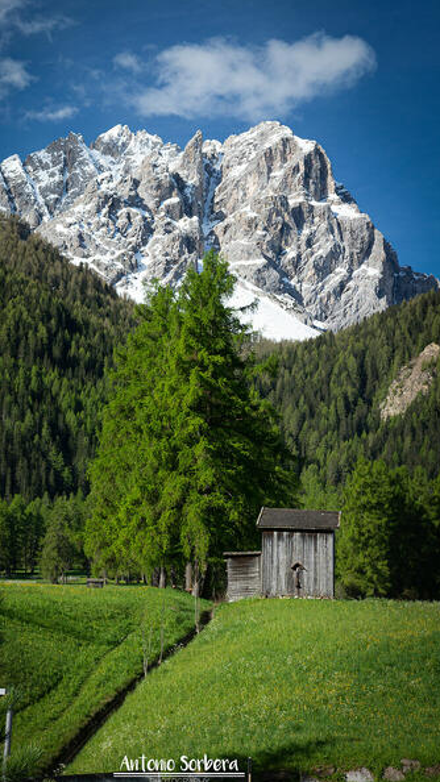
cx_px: 179
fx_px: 1152
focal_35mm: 56
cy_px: 394
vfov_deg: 37.5
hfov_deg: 21.6
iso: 100
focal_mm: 35
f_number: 7.1
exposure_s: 1/80
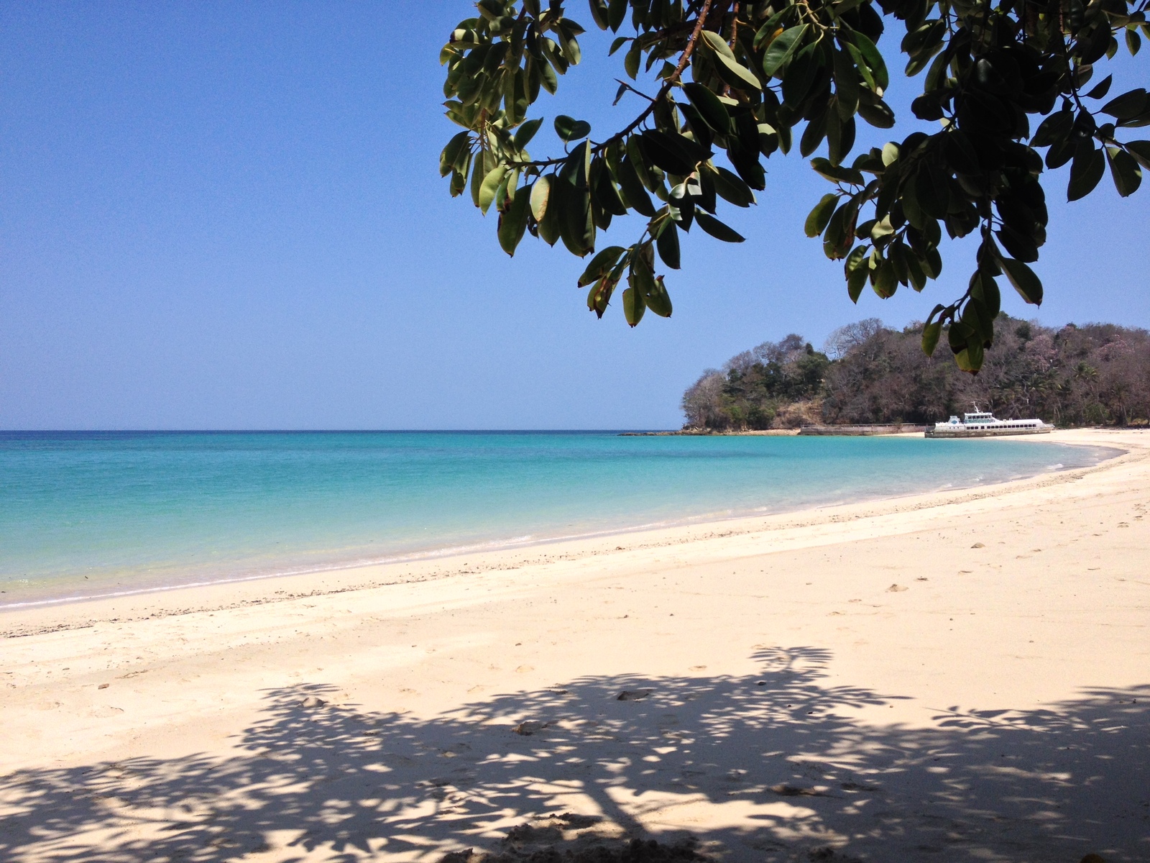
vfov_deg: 40.7
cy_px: 432
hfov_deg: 52.6
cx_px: 575
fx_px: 1163
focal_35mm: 35
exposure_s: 1/3247
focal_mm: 4.28
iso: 50
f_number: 2.4
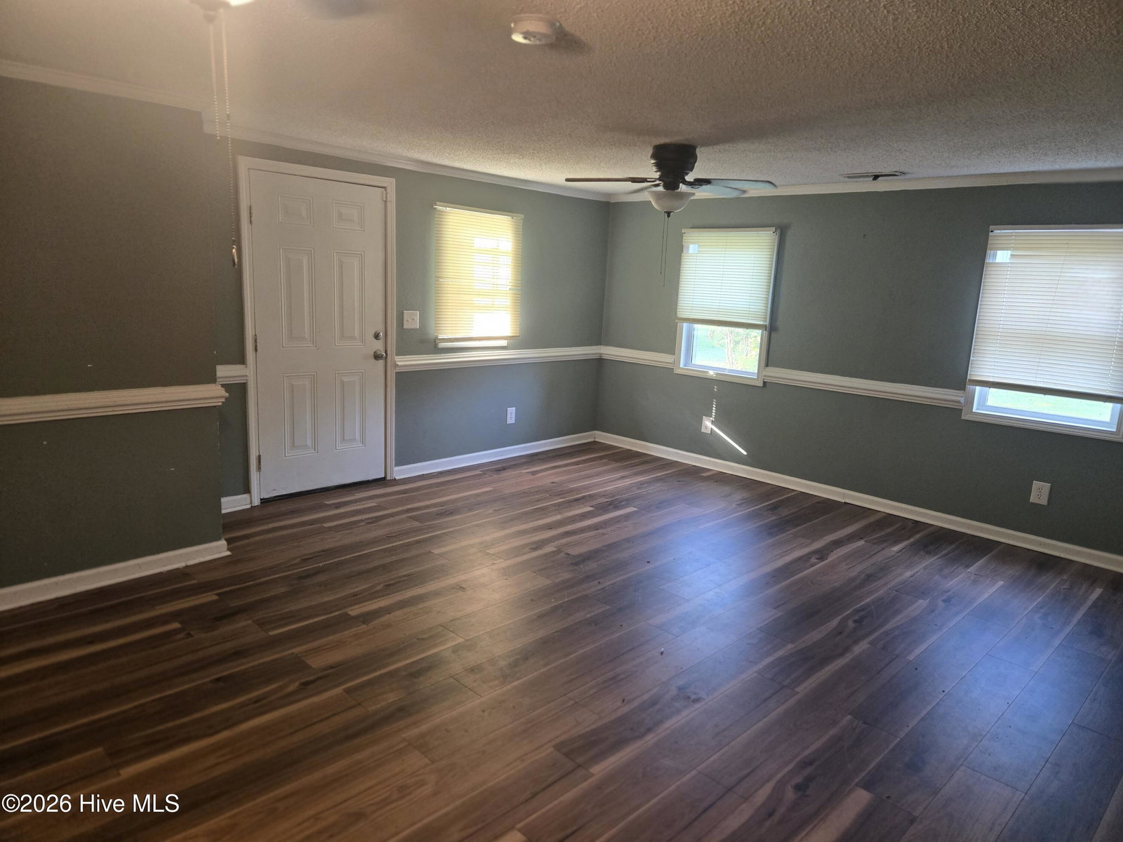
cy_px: 421
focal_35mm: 23
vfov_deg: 58.9
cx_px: 562
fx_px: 746
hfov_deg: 73.9
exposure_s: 1/120
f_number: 1.8
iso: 400
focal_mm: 5.4
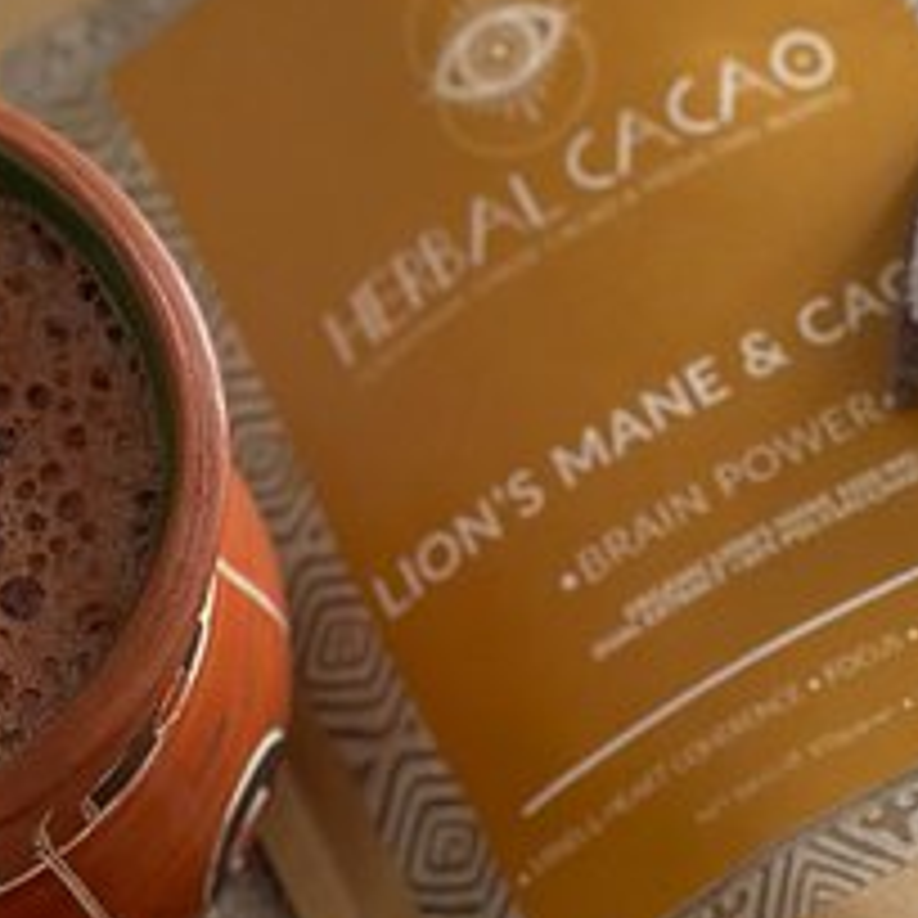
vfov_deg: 10.5
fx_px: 4981
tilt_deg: -65.4
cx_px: 418
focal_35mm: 166
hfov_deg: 10.5
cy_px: 698
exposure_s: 1/57
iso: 400
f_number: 1.78
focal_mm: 6.86
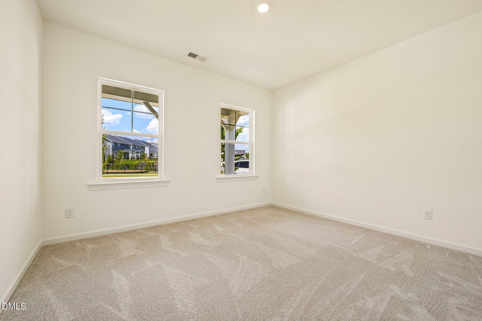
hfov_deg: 100.4
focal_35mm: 15
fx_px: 201
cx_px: 241
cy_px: 160
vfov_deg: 77.3
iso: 100
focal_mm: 15
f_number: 8
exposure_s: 1/25
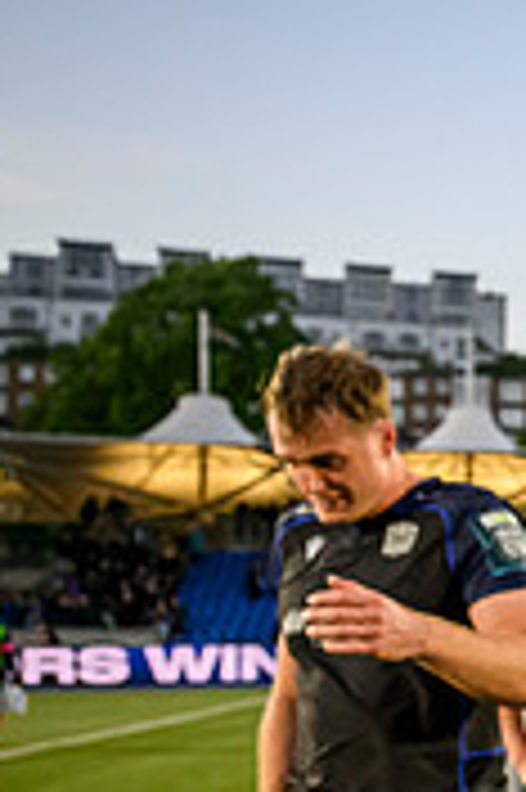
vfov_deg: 25.6
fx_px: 1735
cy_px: 529
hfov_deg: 13.0
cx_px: 1272
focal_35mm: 79
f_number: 3.5
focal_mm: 24
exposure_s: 1/1600
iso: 4000
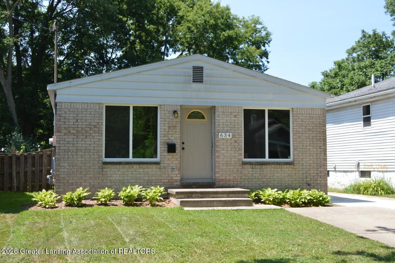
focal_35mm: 48
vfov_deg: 28.0
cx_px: 198
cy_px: 132
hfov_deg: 41.1
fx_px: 526
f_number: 6.3
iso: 100
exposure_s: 1/160
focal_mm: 32
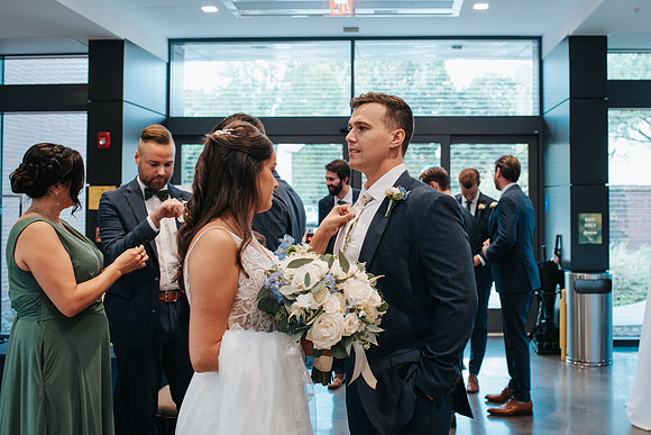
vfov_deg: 32.6
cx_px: 375
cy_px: 185
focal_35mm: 41
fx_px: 740
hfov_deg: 47.3
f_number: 4
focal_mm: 35
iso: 900
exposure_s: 1/160
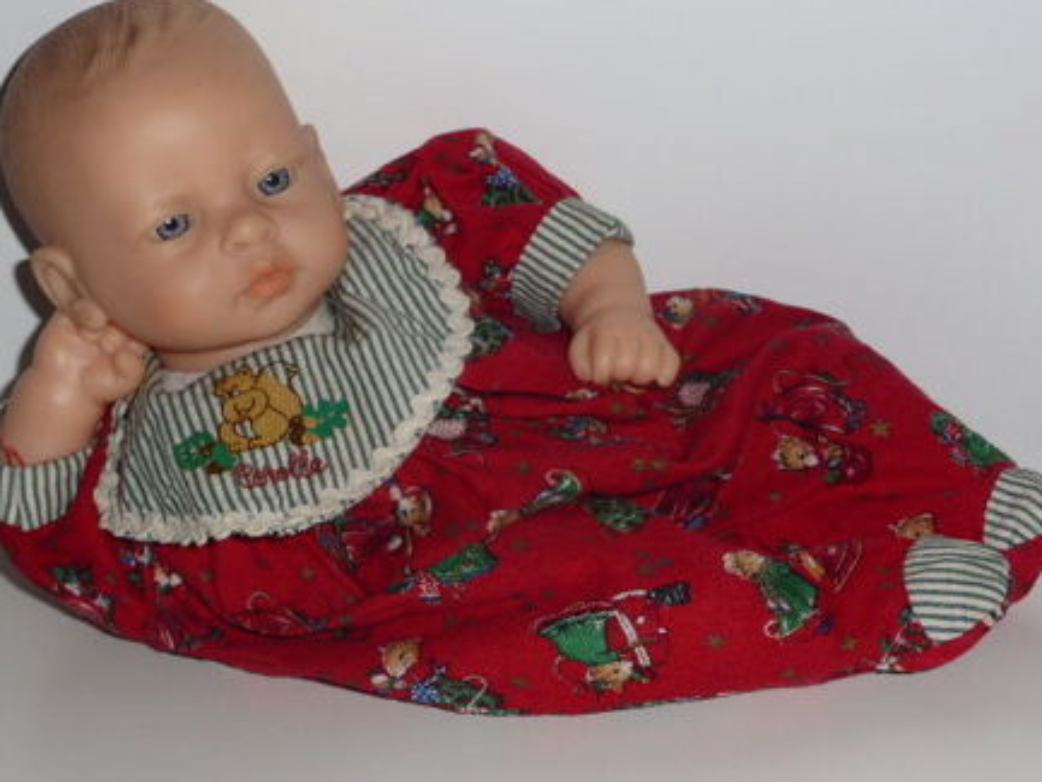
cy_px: 366
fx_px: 2168
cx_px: 481
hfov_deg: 27.0
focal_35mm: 72
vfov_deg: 20.4
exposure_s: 1/60
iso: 100
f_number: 4.8
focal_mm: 11
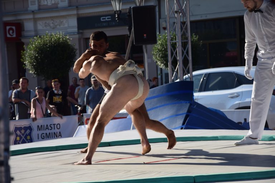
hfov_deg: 14.9
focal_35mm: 138
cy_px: 92
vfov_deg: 9.9
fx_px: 1054
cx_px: 138
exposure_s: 1/1600
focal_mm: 92
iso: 400
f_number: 5.6
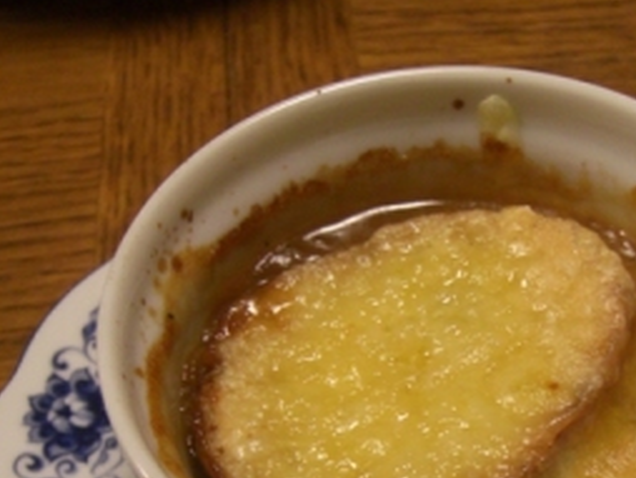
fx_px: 1232
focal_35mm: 67
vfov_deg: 21.5
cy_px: 415
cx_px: 473
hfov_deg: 28.5
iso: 400
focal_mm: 7.9
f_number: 2.8
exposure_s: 1/80
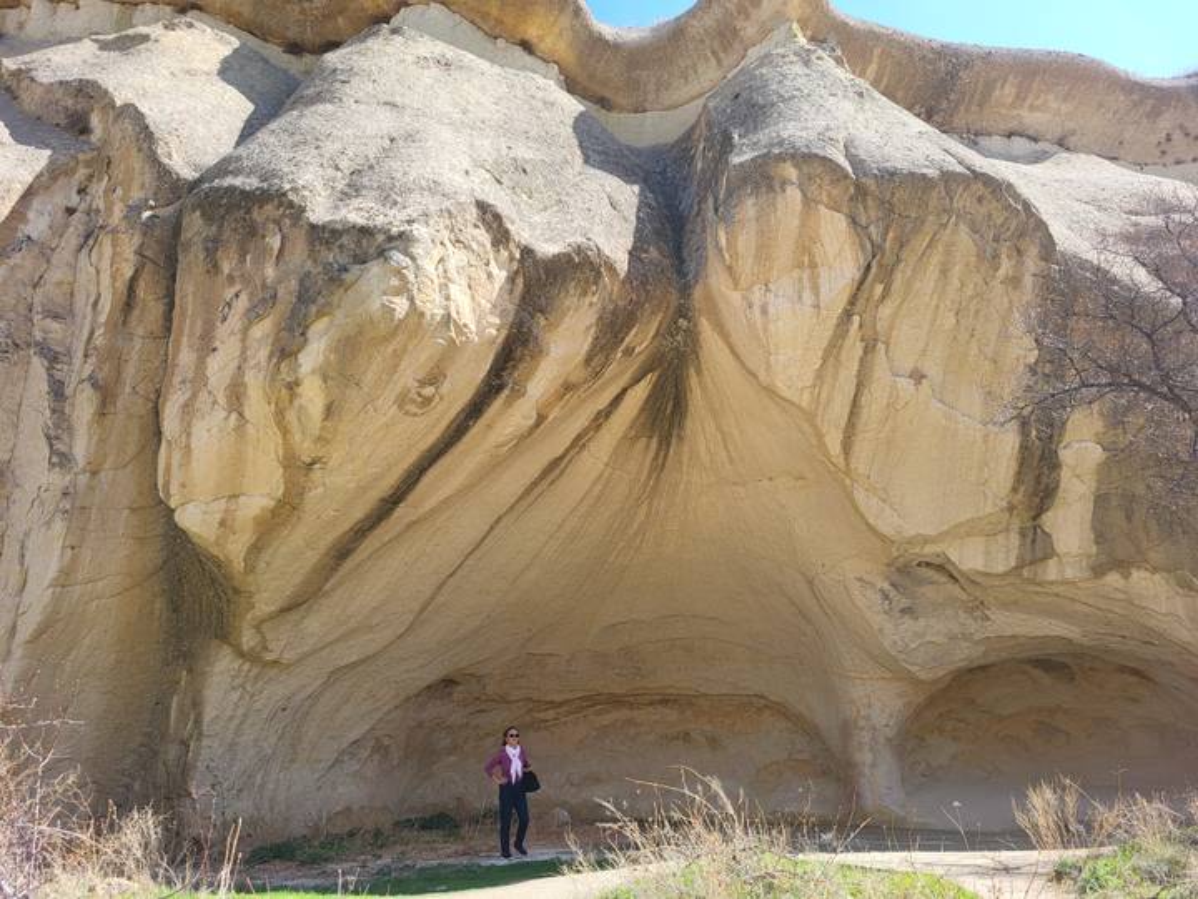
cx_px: 599
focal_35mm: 26
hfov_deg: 67.3
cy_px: 450
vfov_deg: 53.1
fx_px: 900
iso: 40
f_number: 1.8
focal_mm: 5.4
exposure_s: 1/1005
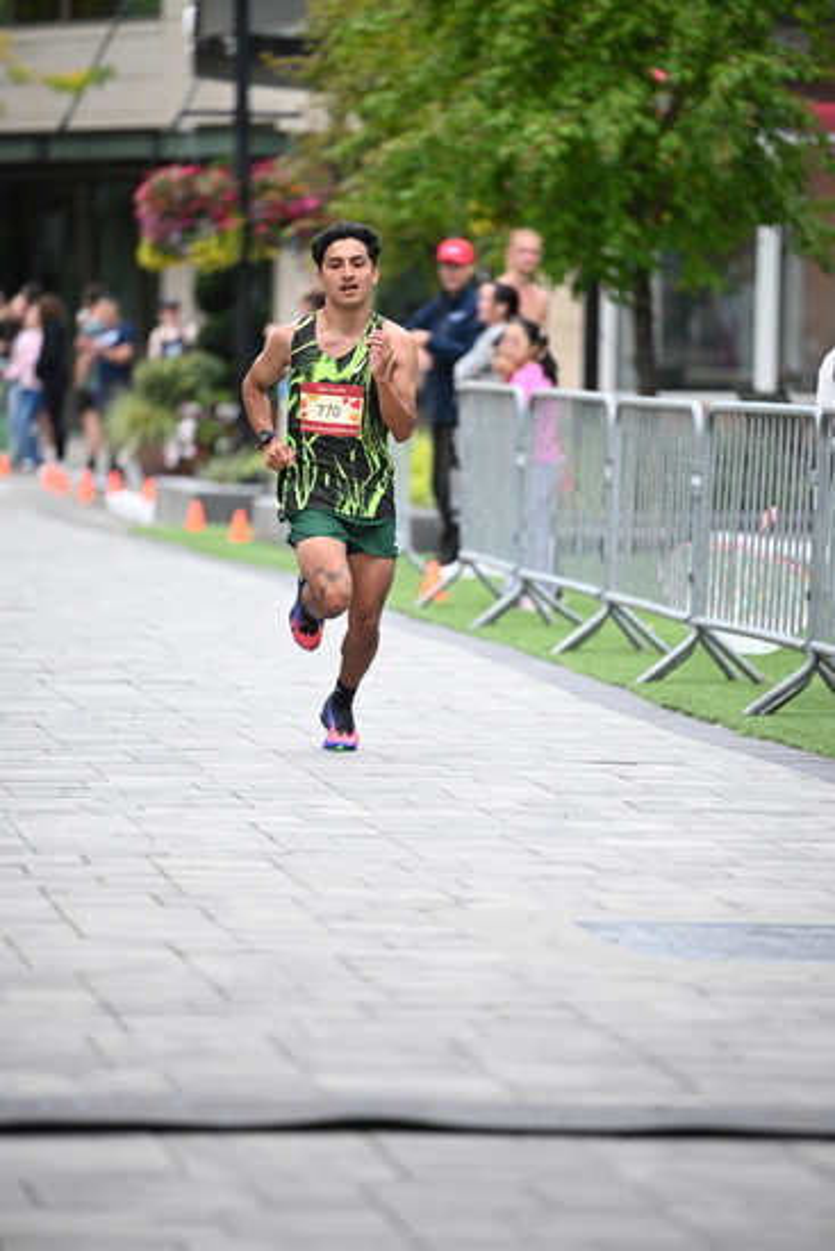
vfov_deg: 10.8
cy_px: 626
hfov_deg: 7.2
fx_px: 6606
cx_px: 418
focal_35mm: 190
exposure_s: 1/800
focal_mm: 190
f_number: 2.8
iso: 1600
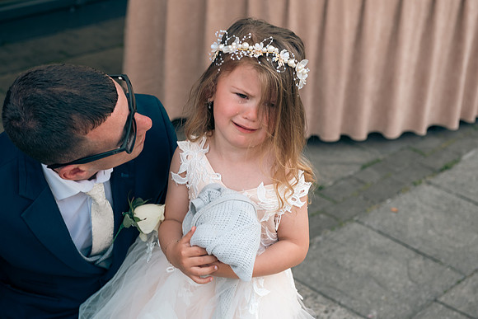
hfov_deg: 28.8
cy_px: 160
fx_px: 930
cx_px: 239
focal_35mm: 70
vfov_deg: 19.5
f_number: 5.6
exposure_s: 1/160
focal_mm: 70
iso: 100
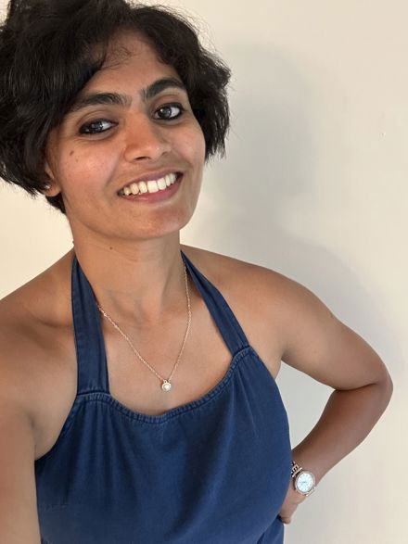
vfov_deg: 60.0
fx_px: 472
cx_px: 204
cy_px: 272
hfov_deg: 46.8
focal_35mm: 30
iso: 320
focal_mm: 2.69
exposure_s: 1/30
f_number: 1.9
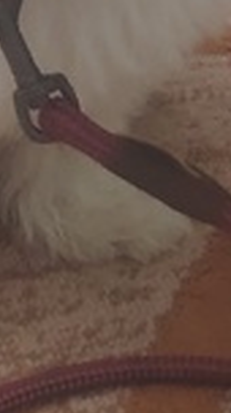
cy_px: -164
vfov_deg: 14.7
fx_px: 1509
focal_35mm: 138
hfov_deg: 8.7
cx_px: 4
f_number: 1.75
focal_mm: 5.25
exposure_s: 1/60
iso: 5316
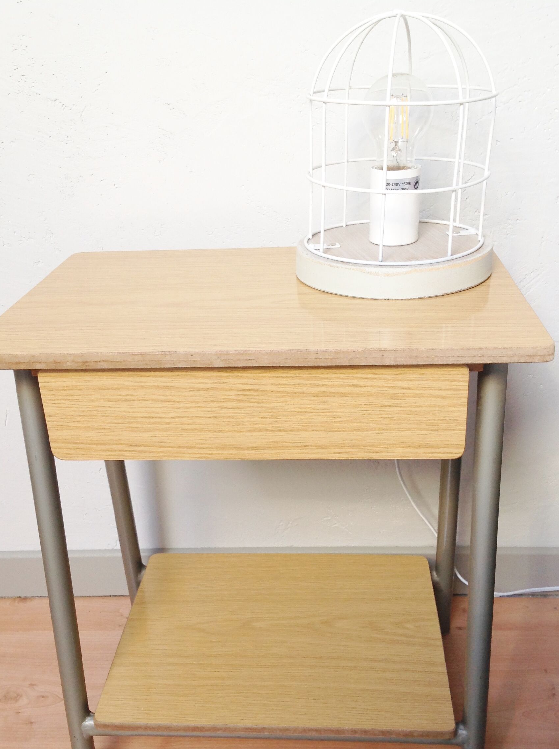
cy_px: 426
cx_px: 282
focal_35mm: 40
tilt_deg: -26.8
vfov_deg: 46.7
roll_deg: +2.6
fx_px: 864
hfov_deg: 35.9
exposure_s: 1/20
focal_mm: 4.28
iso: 64
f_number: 2.4
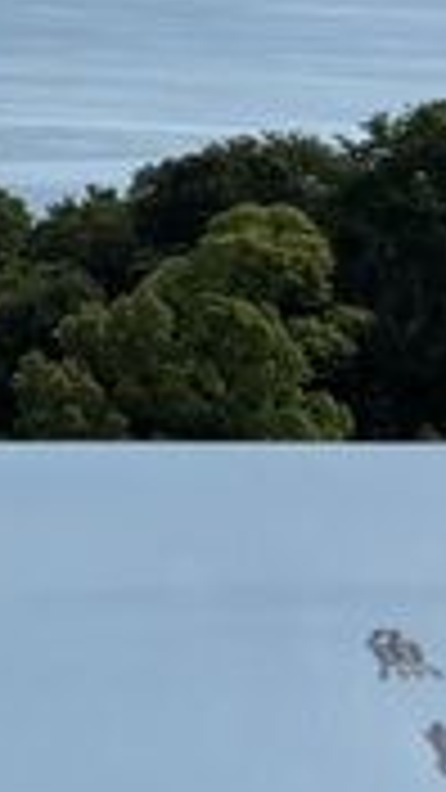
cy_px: -38
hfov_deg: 7.5
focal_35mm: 131
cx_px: -1106
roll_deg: -0.3
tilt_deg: -1.4
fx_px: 2754
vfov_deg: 16.0
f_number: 1.6
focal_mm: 5.96
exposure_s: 1/4854
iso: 50
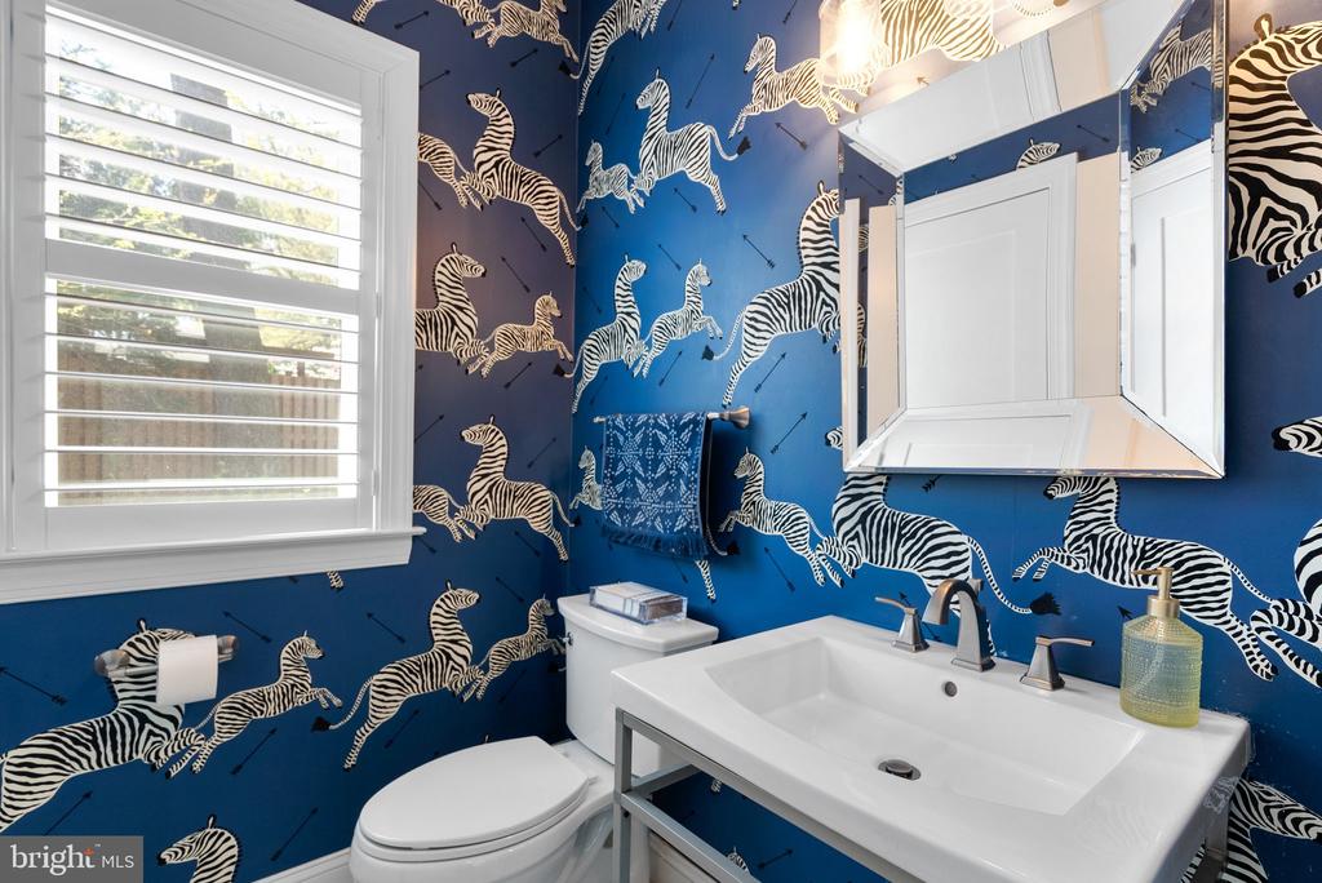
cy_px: 442
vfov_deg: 73.8
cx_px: 661
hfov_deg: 96.7
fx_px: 588
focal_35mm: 16
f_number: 8
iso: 320
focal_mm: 16
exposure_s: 1/3
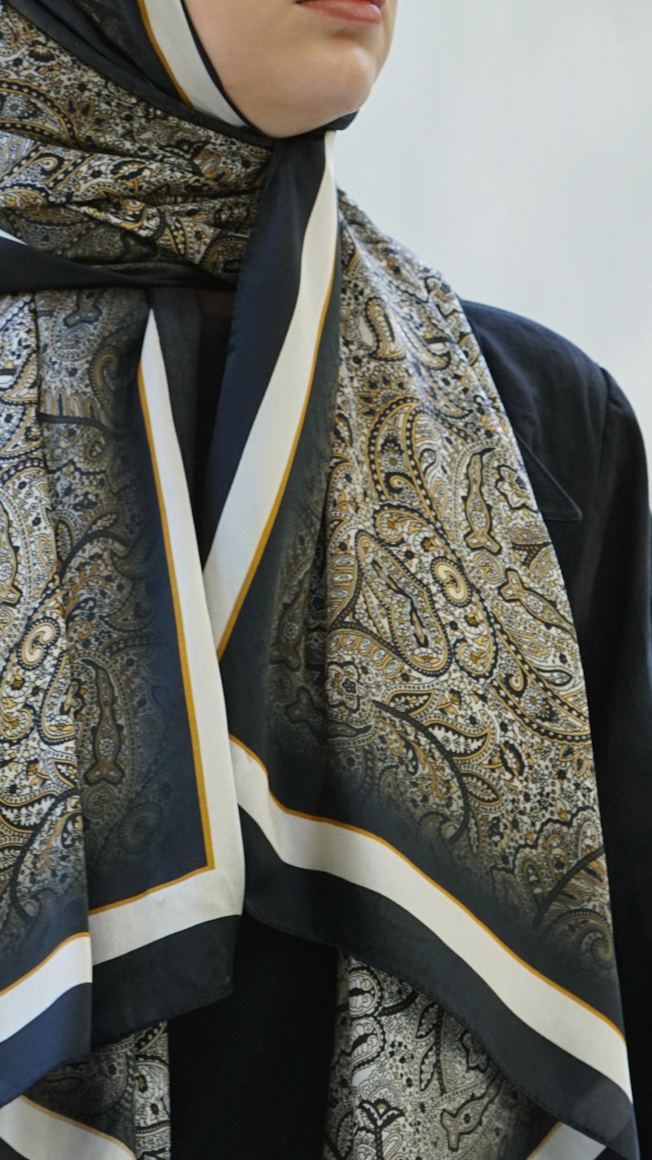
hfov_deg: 3.6
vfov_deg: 6.4
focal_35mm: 337
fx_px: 10360
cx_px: 173
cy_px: 597
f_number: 5.6
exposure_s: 1/125
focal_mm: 155
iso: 500
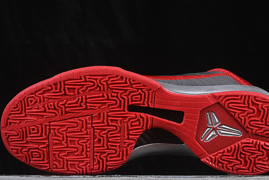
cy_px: 95
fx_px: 800
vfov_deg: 12.8
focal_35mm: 107
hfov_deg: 19.1
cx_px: 149
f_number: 7.1
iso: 160
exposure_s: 1/80
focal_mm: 50
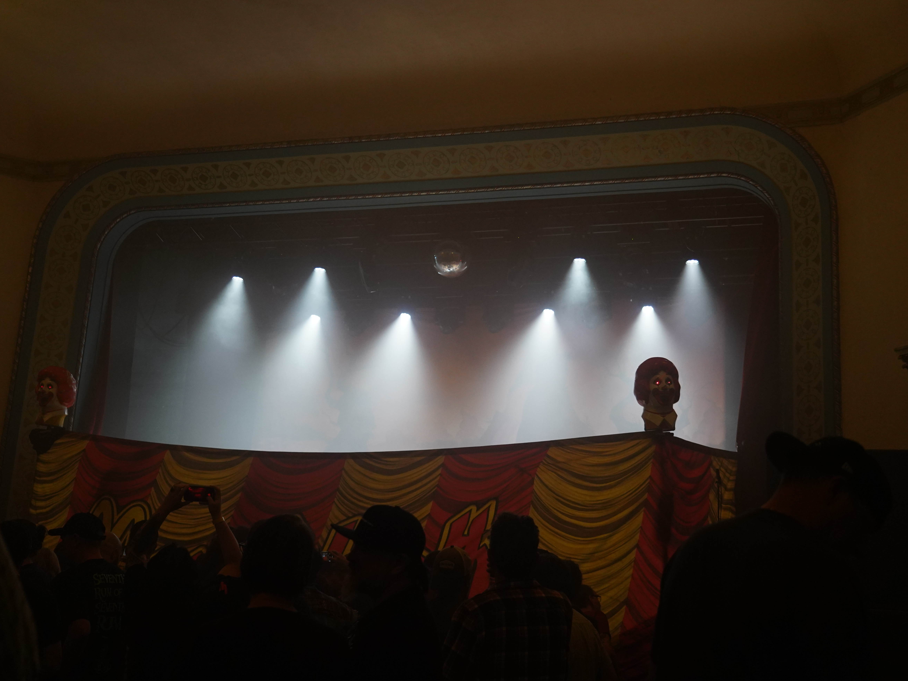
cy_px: 334
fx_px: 1102
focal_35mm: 42
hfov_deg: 44.8
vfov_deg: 34.4
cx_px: 443
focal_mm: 38
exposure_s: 1/160
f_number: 4
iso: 3200
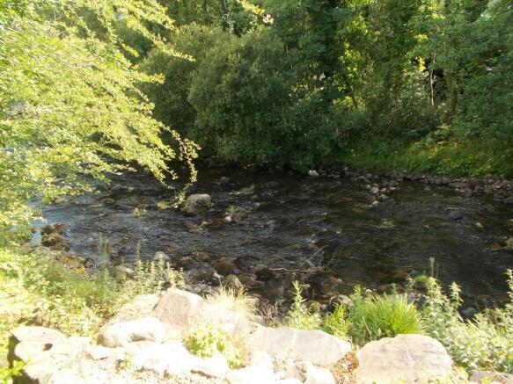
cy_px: 192
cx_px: 256
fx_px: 385
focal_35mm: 26
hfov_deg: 67.3
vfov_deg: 53.0
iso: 80
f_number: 3.2
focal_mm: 4.6
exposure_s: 1/125
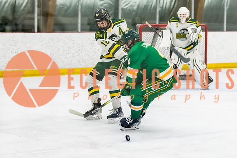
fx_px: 937
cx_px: 142
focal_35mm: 142
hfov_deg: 14.4
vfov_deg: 9.6
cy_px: 68
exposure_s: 1/800
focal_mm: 85
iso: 3200
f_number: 2.8
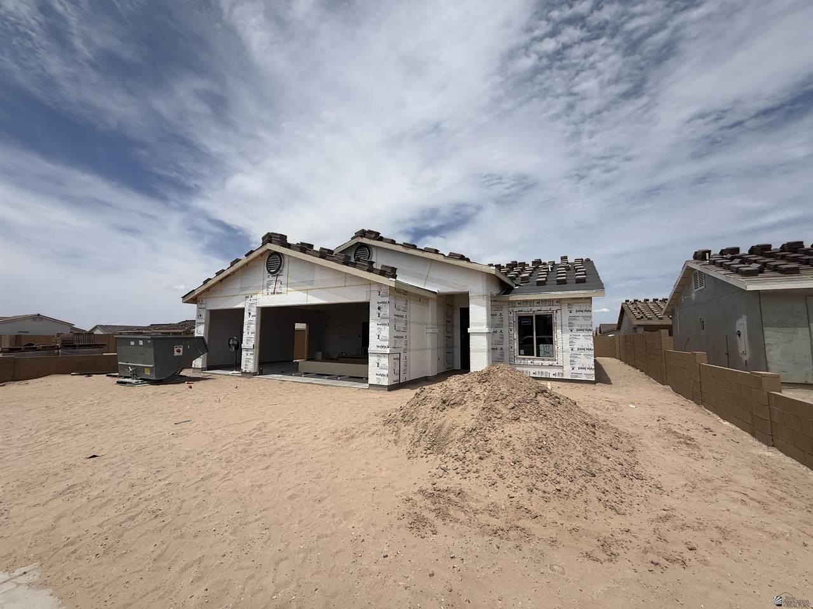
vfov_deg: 85.7
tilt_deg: +7.9
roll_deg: -0.5
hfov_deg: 102.1
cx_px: 406
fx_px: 329
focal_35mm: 14
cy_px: 304
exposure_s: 1/6803
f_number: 2.2
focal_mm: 2.22
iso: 64
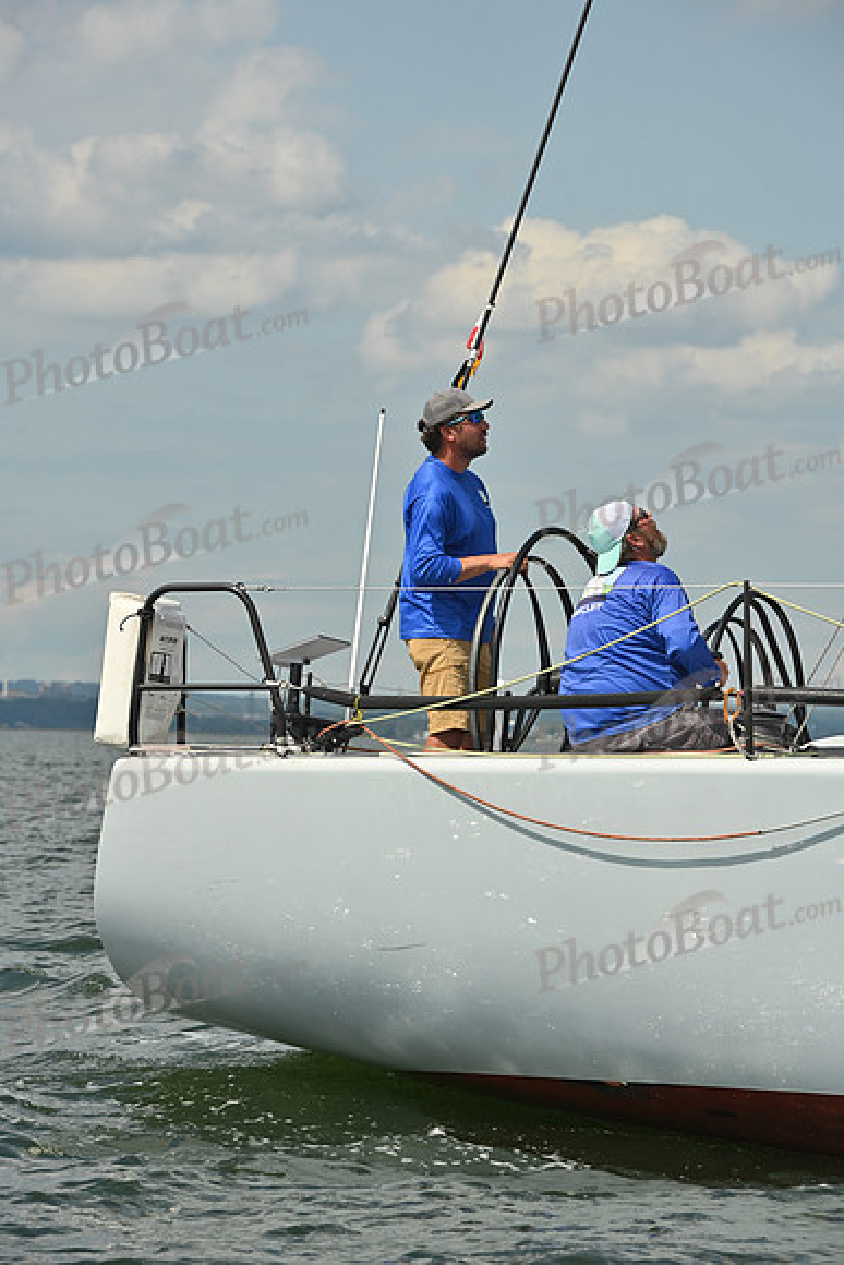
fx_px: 6150
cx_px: 422
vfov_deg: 11.7
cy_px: 632
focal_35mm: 175
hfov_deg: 7.9
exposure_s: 1/1250
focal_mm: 175
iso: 320
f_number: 10
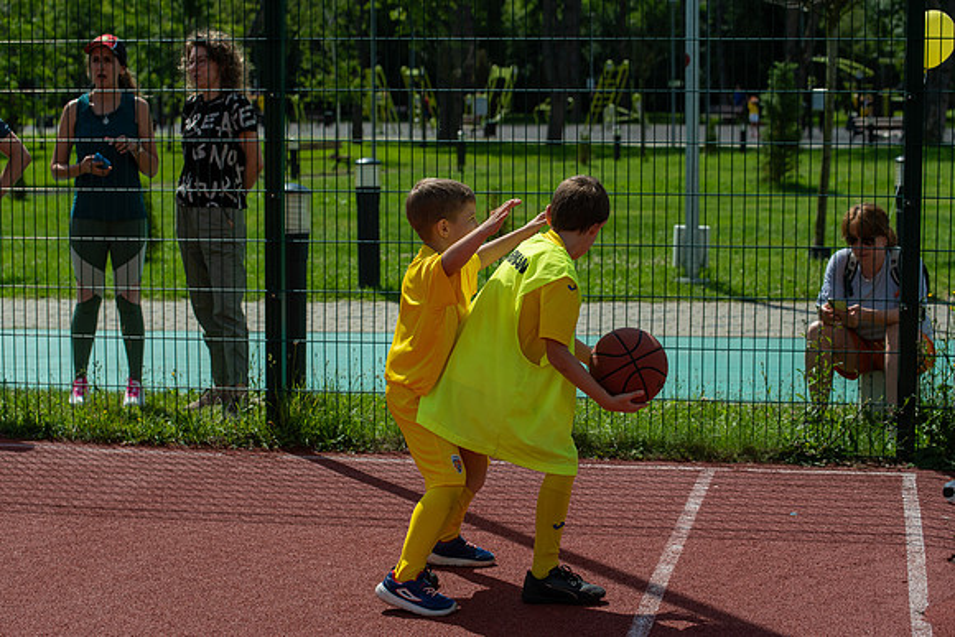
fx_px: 2096
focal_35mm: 79
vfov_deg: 17.3
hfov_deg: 25.7
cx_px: 434
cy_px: 318
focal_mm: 70
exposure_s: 1/2000
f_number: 5
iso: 320
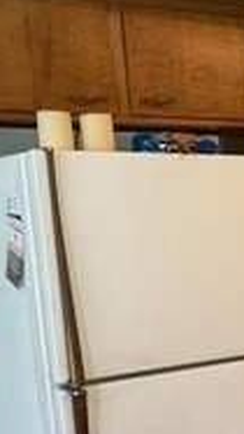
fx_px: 772
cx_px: 386
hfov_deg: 16.2
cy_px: 374
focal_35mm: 67
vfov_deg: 30.3
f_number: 1.78
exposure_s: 1/60
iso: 160
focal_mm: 6.76
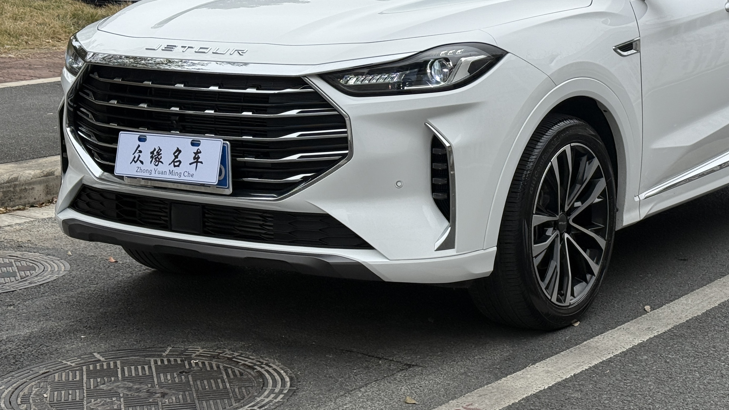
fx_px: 1411
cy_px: 57
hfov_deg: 28.9
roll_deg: -3.0
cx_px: 453
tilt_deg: -3.8
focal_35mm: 73
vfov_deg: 16.4
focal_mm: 6.76
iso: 64
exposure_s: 1/1795
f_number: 1.78
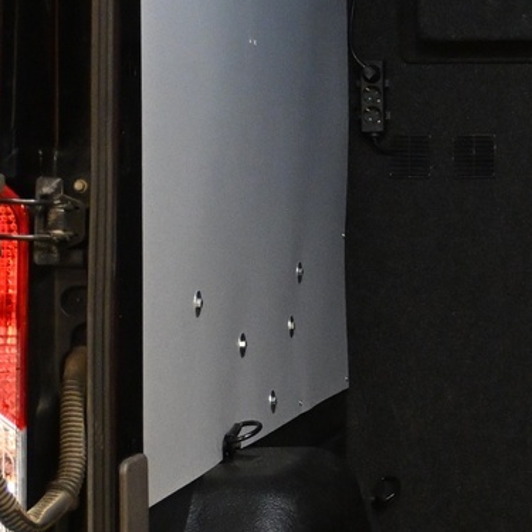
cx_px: 752
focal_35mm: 124
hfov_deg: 13.4
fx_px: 2152
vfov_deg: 14.0
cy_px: 142
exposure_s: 1/125
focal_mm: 22.5
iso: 3200
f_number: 4
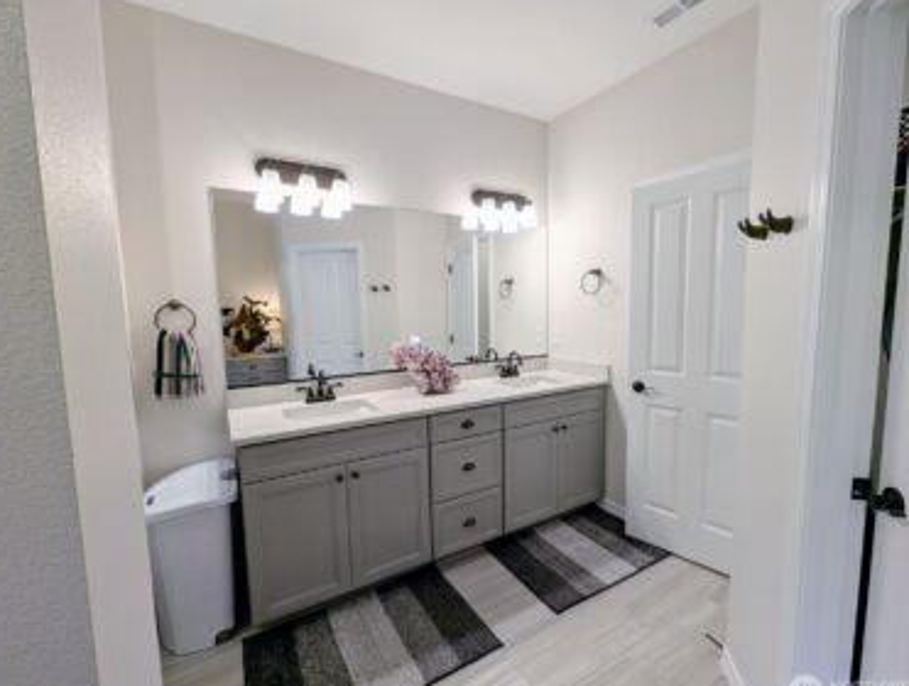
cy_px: 347
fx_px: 368
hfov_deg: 101.9
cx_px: 458
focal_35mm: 14
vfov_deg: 85.9
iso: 98
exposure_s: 1/120
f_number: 2.2
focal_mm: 1.95
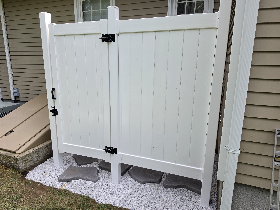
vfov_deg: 58.9
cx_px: 140
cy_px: 105
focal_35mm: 23
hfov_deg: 73.9
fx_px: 186
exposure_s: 1/2314
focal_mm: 6.5
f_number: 1.4
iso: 64
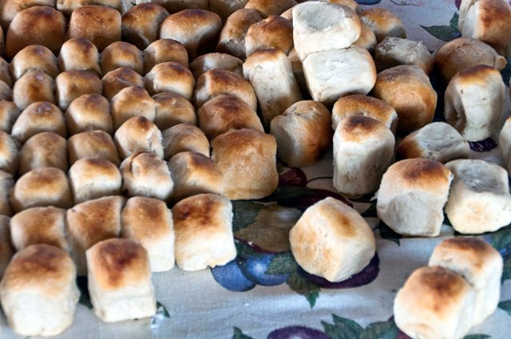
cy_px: 170
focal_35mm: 105
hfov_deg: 19.5
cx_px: 256
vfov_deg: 13.0
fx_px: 1489
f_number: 5.6
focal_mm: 70
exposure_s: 1/100
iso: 800
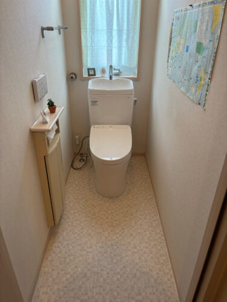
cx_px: 114
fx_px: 227
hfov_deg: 53.1
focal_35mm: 26
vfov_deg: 67.3
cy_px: 151
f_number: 1.6
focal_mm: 5.96
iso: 125
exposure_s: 1/100
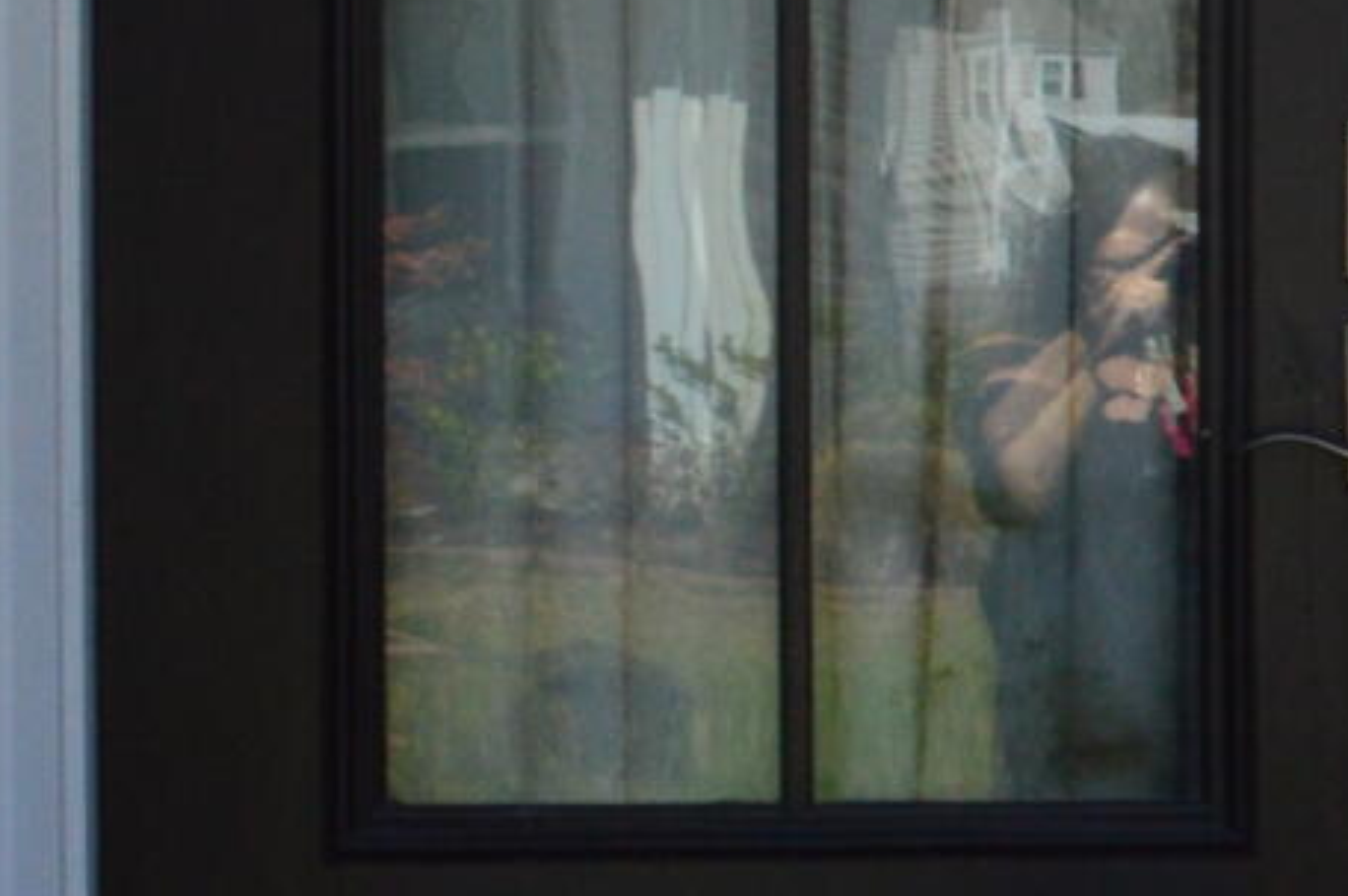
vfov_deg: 5.8
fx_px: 8865
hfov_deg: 8.0
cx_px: 3269
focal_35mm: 237
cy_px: 583
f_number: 10
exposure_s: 1/200
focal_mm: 24
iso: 400
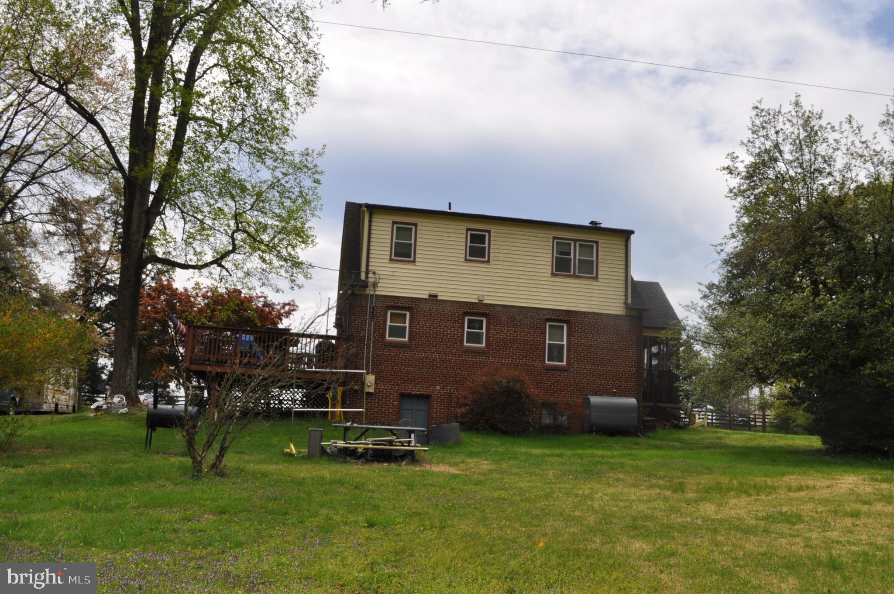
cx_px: 447
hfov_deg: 62.0
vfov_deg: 43.5
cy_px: 297
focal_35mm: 30
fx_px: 744
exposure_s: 1/200
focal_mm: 20
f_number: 14
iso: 200
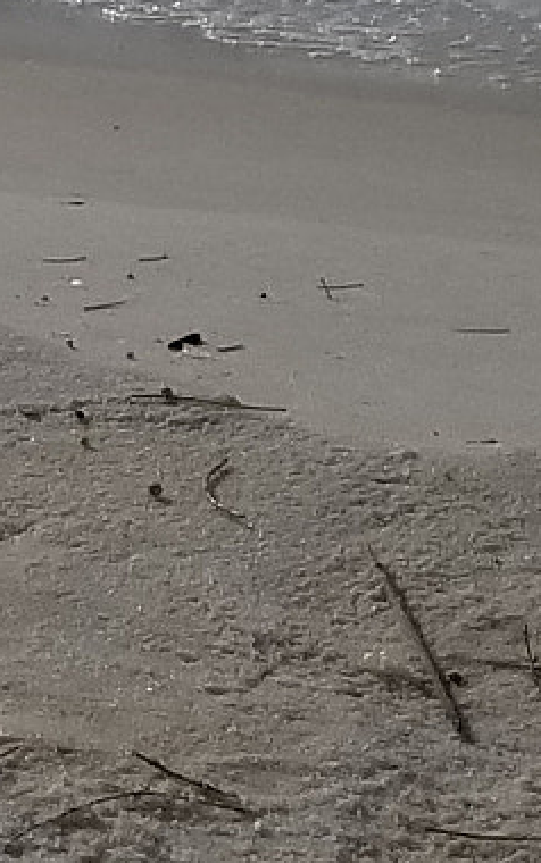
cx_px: -1193
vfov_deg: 16.4
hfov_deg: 8.8
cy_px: -432
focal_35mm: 116
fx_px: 2732
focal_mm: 4.25
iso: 50
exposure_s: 1/18182
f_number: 1.7
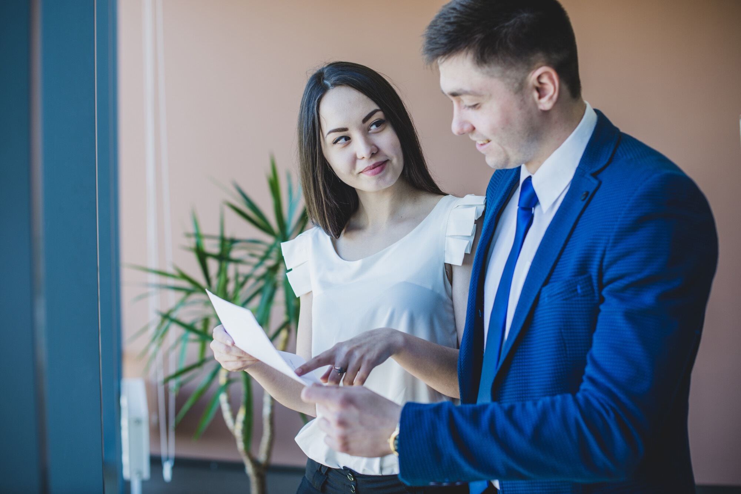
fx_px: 1029
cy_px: 247
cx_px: 370
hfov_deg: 39.6
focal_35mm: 50
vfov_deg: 27.0
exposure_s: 1/160
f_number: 2.8
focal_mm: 50
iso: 250
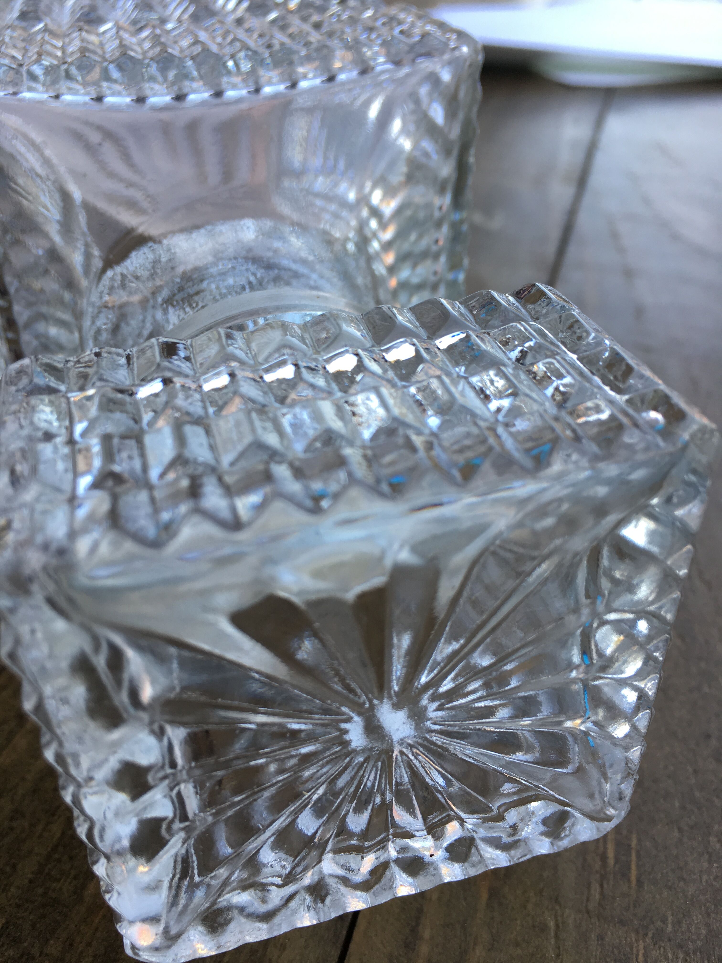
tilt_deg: -33.3
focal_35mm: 29
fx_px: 806
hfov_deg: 48.2
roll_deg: -0.1
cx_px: 361
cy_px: 482
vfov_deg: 61.7
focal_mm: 4.15
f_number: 2.2
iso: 25
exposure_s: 1/100
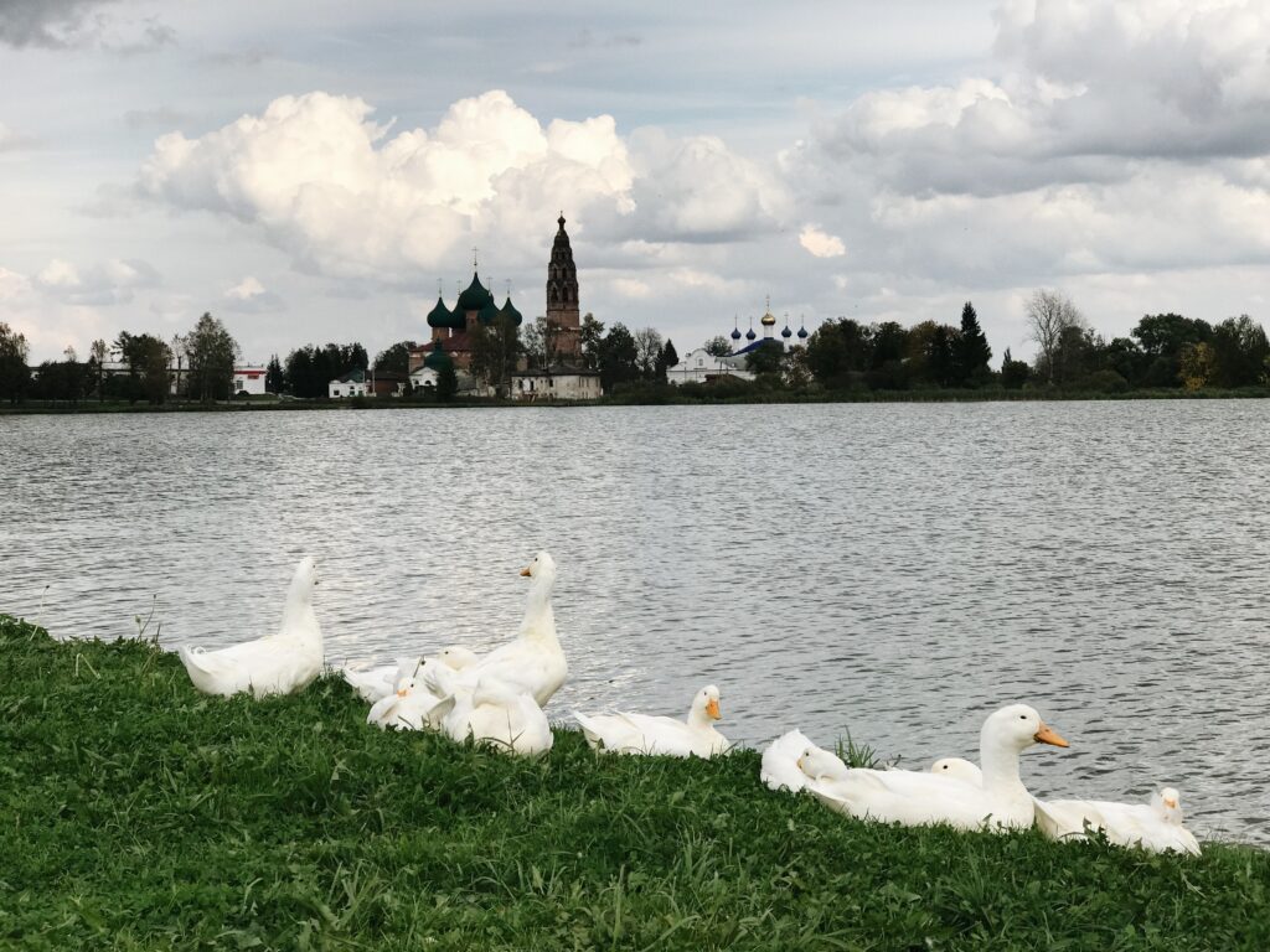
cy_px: 476
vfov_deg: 25.7
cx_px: 635
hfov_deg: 33.8
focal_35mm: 57
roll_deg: +0.6
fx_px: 2091
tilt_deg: -3.0
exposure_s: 1/791
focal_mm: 6.6
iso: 20
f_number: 2.8
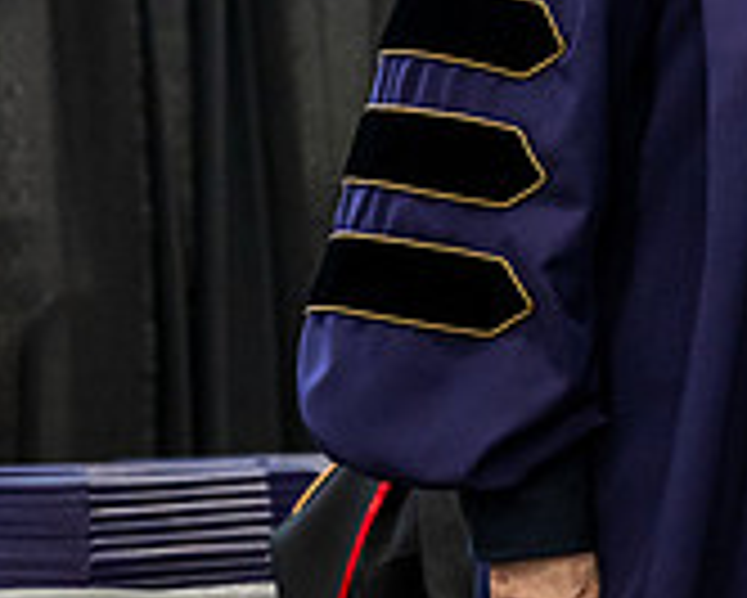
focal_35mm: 282
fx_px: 6238
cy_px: -142
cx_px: 1040
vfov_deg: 5.5
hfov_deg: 6.8
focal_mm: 86
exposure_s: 1/200
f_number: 4.5
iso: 4000
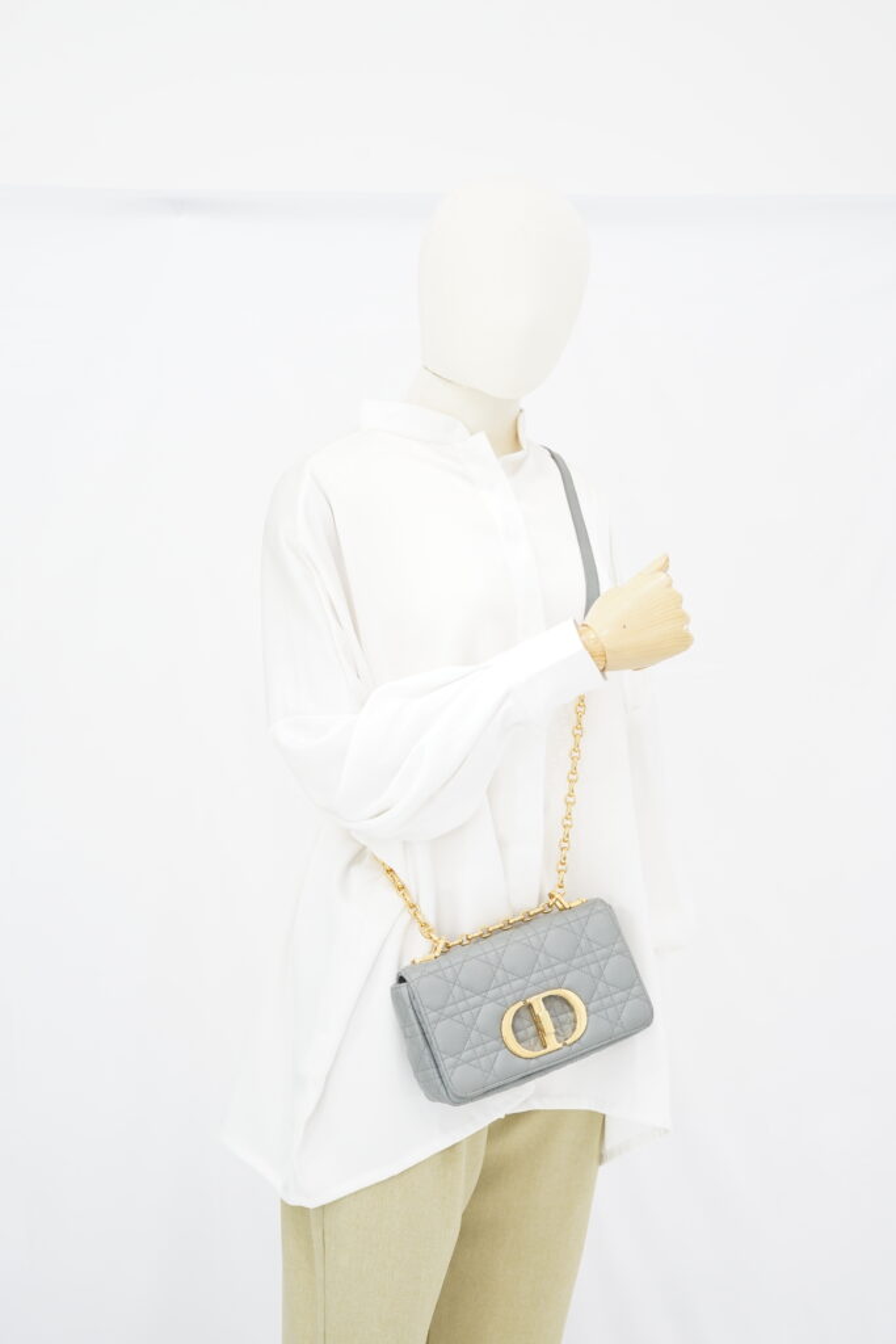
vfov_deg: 39.6
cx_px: 448
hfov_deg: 27.0
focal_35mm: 50
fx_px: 1866
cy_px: 672
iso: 640
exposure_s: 1/6
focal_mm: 50
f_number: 6.3
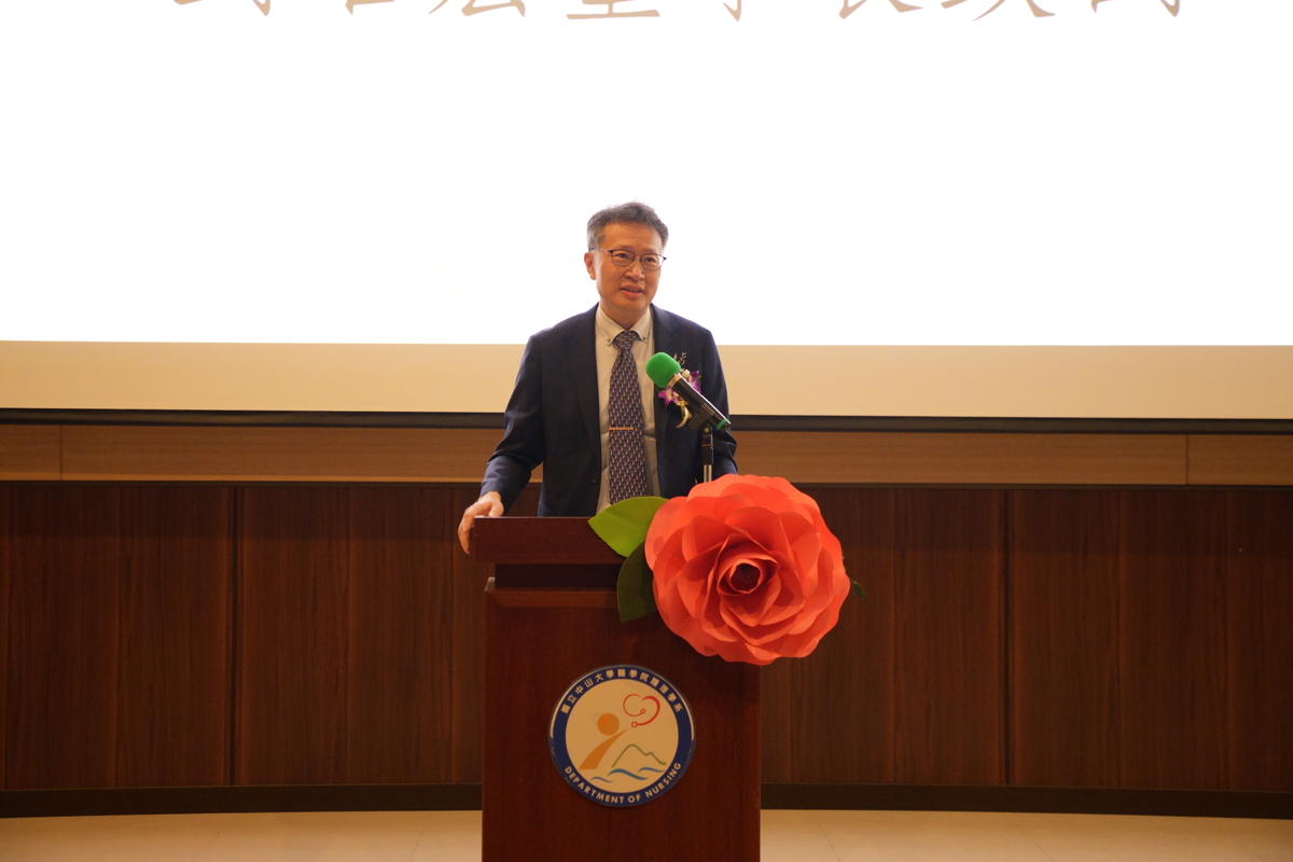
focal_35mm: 70
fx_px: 2514
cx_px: 646
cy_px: 431
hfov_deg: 28.8
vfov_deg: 19.5
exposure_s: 1/125
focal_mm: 70
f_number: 2.8
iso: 6400
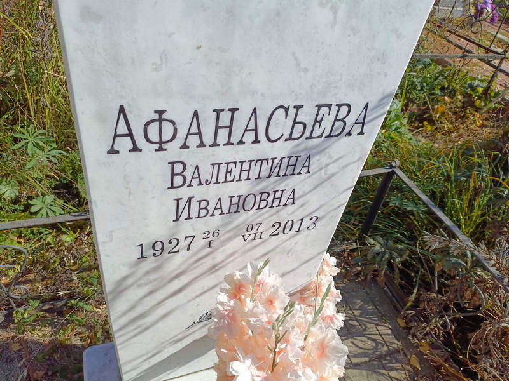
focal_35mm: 25
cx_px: 254
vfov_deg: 54.9
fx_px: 368
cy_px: 190
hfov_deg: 69.4
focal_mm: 4.76
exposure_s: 1/1149
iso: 113
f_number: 1.69
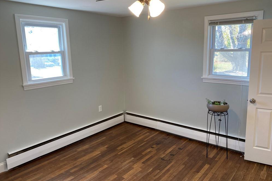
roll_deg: +1.2
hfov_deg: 65.5
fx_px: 212
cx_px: 140
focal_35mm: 28
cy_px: 87
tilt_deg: -12.6
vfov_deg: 46.4
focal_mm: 4.25
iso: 100
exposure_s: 1/120
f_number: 1.8
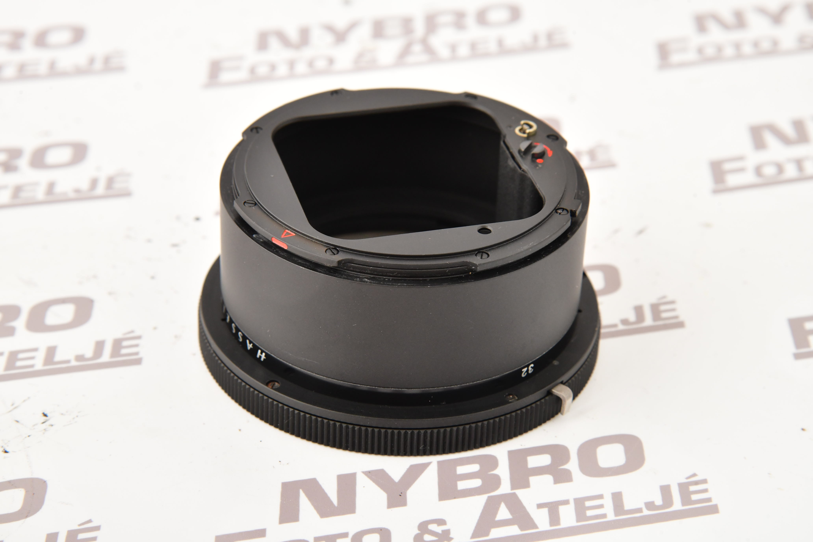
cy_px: 271
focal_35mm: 120
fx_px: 2710
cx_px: 406
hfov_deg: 17.1
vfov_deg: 11.4
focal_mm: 120
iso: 1600
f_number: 13
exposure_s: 1/160
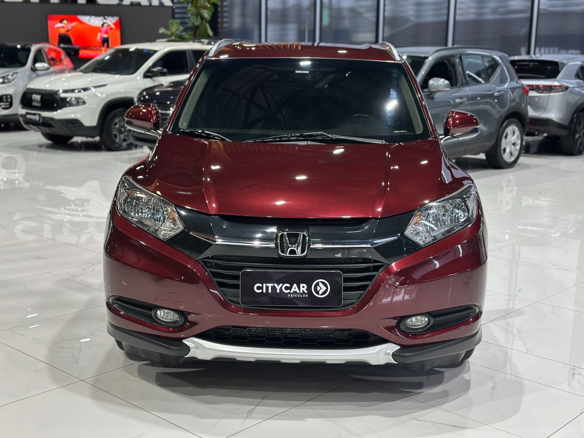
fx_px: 810
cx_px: 292
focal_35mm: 48
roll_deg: -1.0
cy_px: 219
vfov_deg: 30.3
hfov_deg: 39.7
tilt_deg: -11.6
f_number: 1.78
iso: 125
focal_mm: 6.86
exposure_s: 1/60
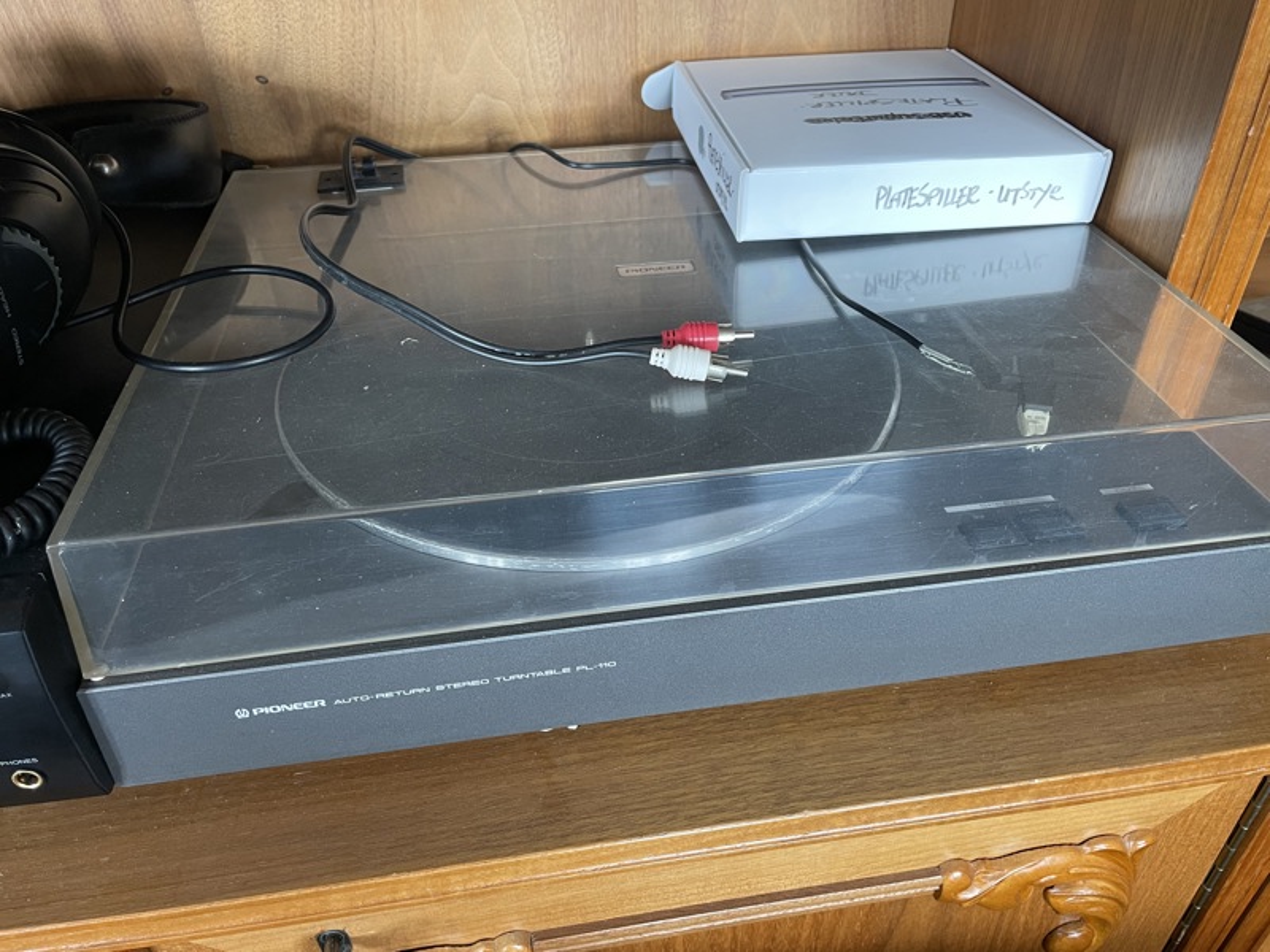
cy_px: 476
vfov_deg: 53.1
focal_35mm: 26
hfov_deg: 67.3
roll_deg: +2.0
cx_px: 635
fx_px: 954
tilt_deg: -37.2
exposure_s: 1/64
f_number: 1.6
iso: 125
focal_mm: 4.2
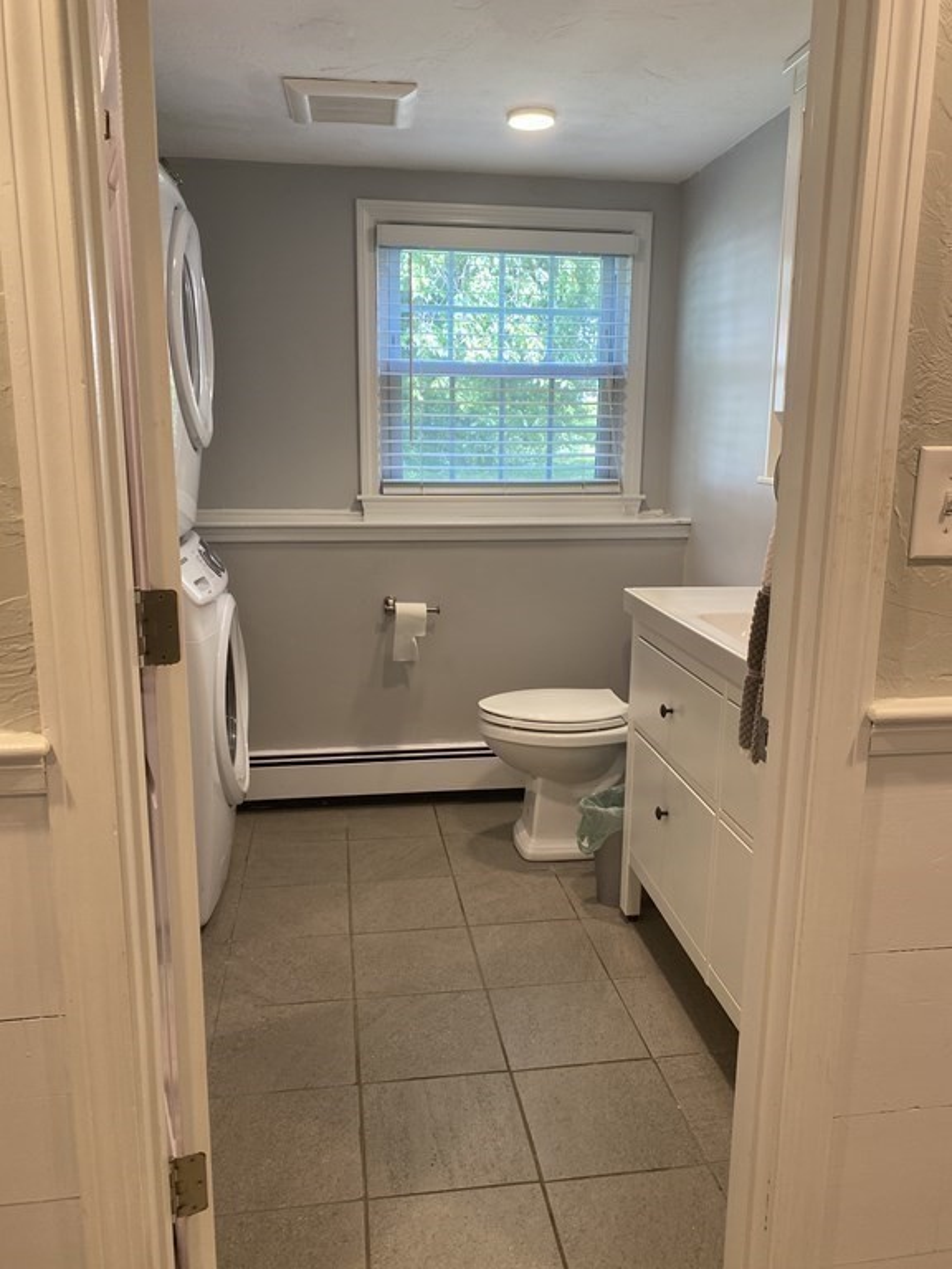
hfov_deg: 53.1
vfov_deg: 67.3
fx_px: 953
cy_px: 634
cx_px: 476
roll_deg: +0.2
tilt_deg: -10.4
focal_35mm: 26
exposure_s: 1/60
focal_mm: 4.25
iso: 80
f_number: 1.8
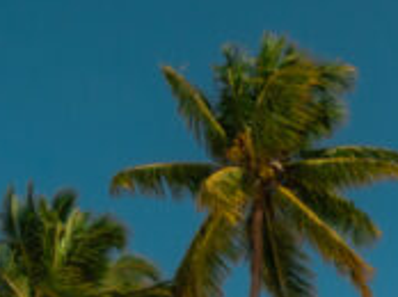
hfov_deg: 12.0
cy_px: 371
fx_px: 1562
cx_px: 922
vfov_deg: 10.7
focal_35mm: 136
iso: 100
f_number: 3.2
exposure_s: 1/2500
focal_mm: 16
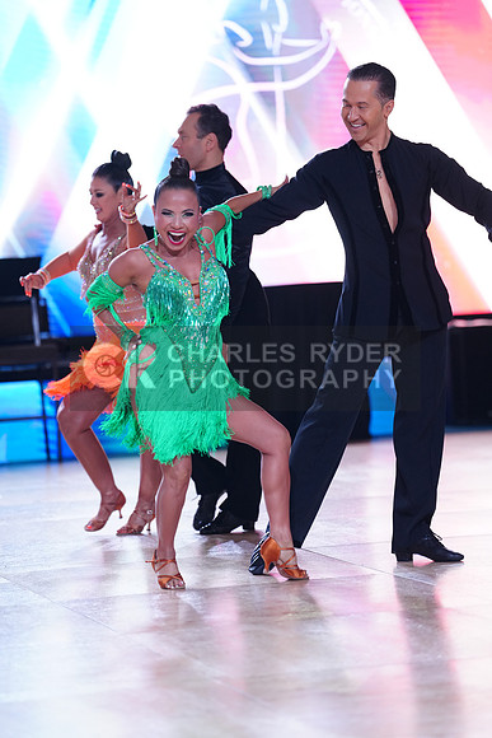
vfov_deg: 14.3
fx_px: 2930
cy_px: 369
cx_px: 246
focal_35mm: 143
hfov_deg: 9.6
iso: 1250
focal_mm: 143
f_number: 2.8
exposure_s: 1/640
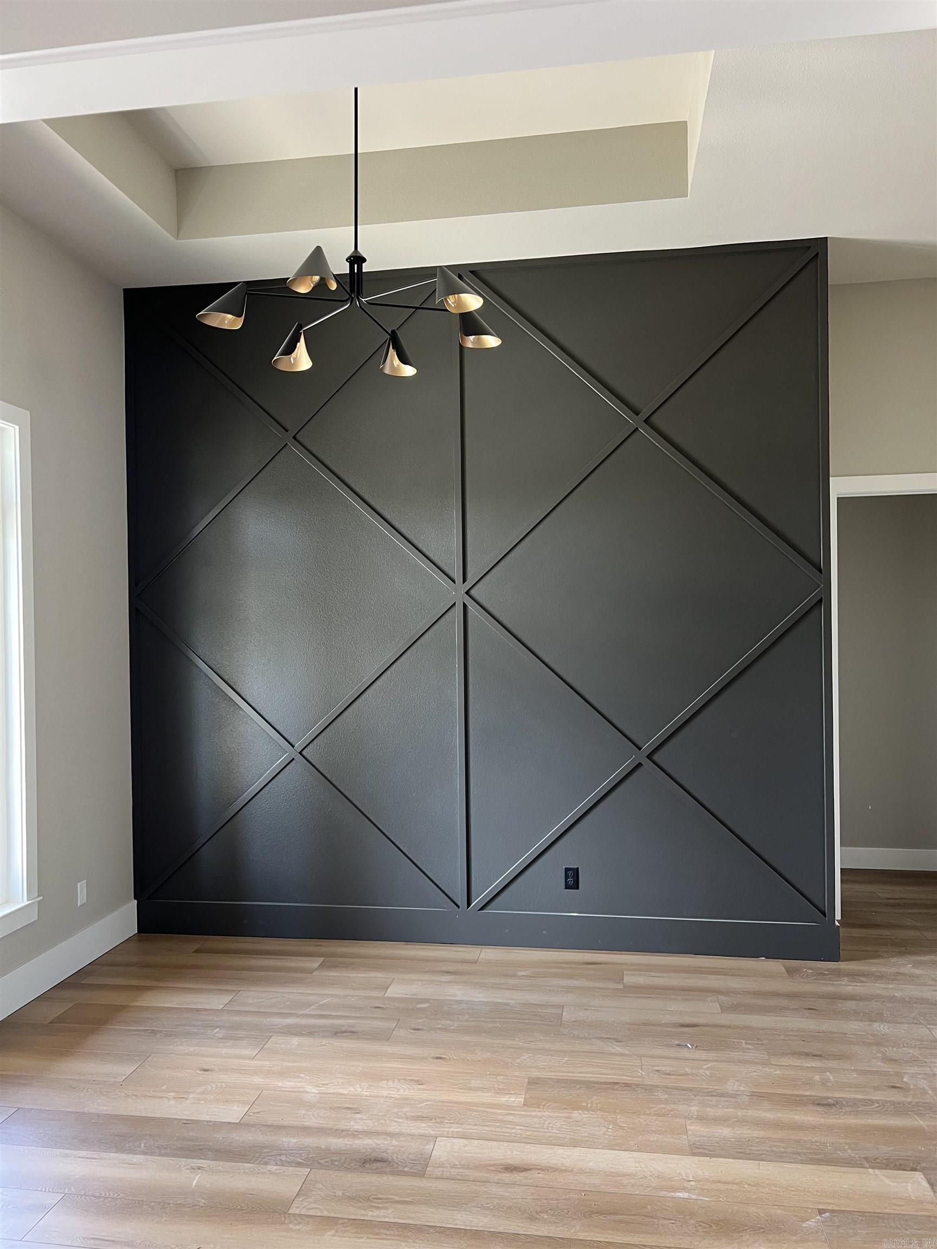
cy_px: 624
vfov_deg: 67.3
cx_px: 468
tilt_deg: +1.2
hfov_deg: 53.1
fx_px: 938
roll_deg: +1.2
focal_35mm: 26
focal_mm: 5.7
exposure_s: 1/70
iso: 125
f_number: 1.5
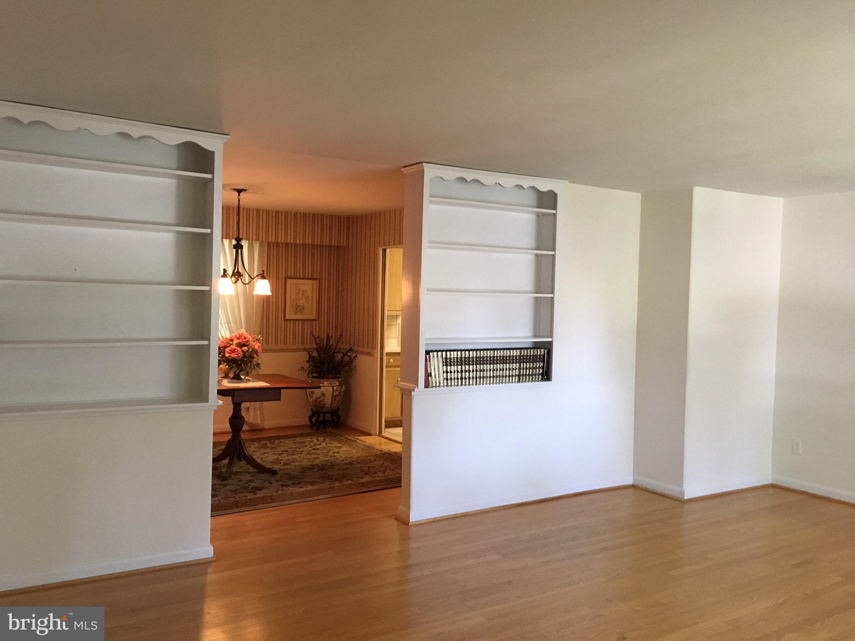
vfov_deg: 48.2
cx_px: 428
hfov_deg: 61.7
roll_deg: -1.7
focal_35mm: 29
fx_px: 716
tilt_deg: -0.7
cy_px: 320
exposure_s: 1/30
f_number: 2.2
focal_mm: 4.15
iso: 160
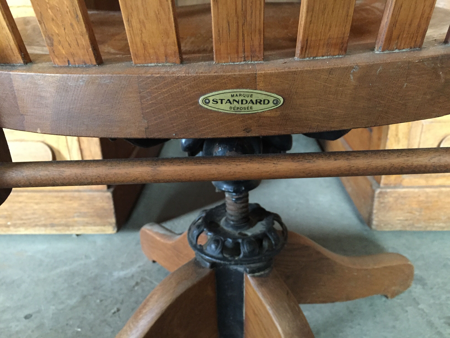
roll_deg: +0.6
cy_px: 169
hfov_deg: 61.7
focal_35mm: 29
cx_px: 225
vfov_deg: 48.2
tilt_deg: -25.7
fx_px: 377
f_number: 2.2
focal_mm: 4.15
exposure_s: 1/17
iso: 640
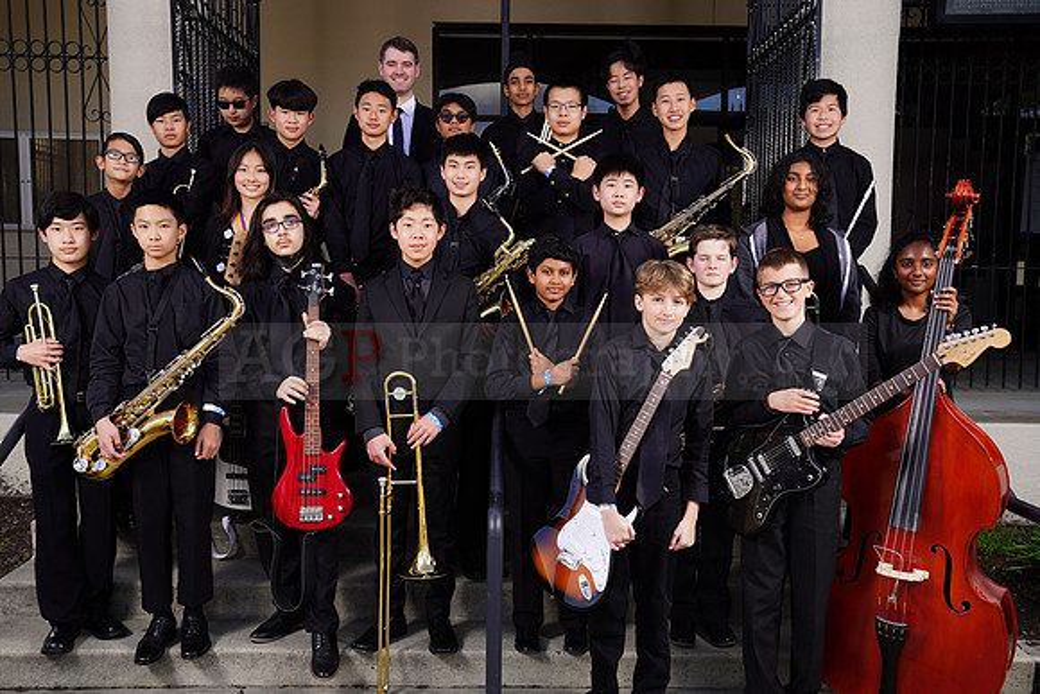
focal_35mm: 35
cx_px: 520
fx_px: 1011
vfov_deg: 37.9
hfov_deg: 54.4
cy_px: 347
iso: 100
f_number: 6.3
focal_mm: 35
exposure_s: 1/200
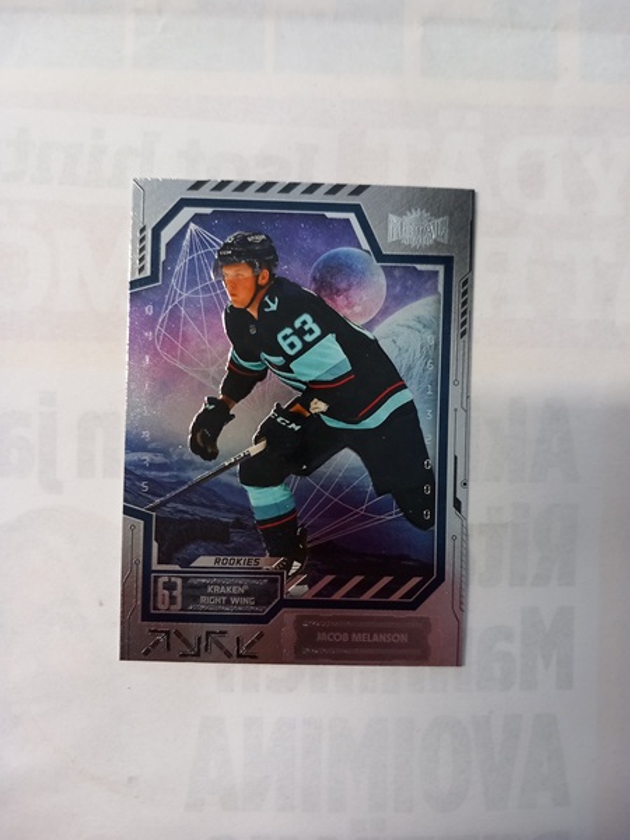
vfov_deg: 65.3
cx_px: 315
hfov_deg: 51.4
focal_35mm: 27
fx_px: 655
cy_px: 420
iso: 200
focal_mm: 4
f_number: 1.8
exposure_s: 1/25
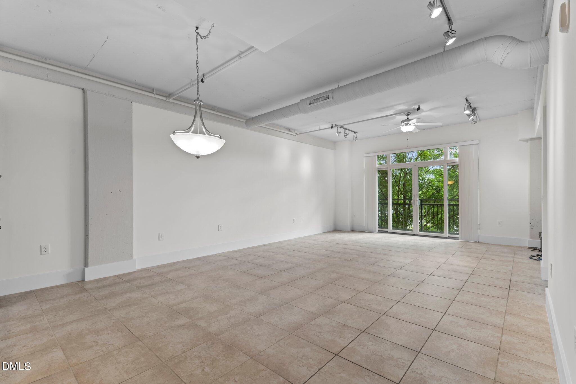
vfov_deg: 73.7
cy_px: 192
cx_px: 288
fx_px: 256
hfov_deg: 96.7
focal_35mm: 16
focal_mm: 16
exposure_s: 1/5
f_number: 7.1
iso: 400
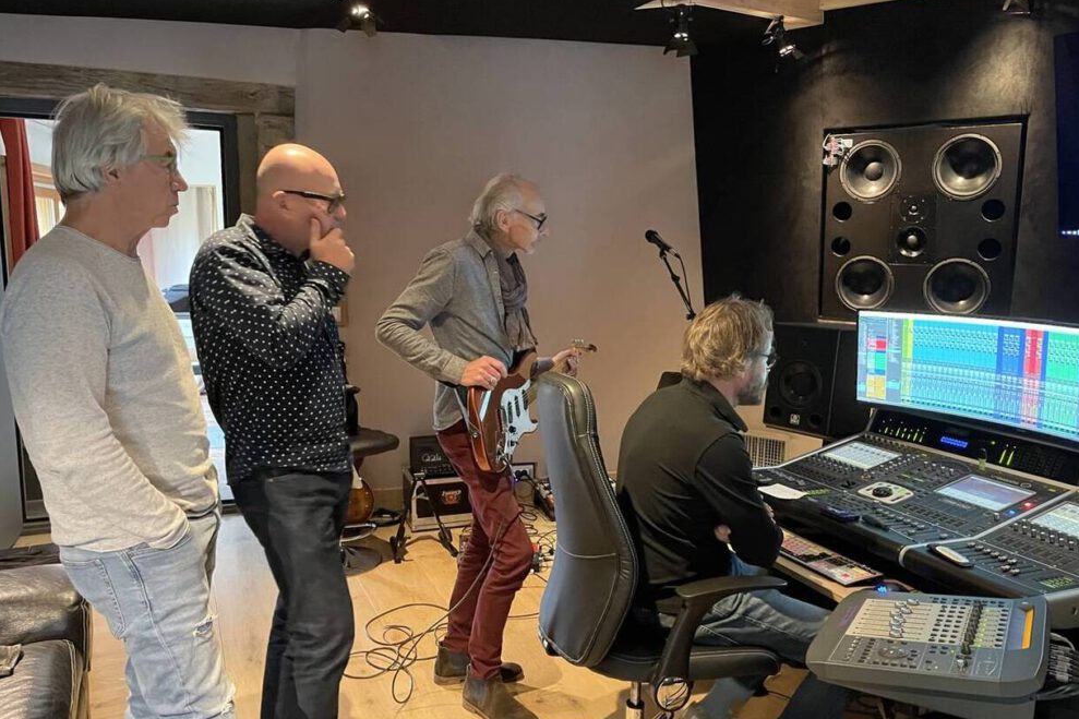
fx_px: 839
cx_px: 558
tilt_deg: -10.0
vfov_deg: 46.4
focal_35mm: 28
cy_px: 379
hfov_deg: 65.5
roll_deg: -0.6
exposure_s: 1/25
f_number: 1.6
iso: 800
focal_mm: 4.2
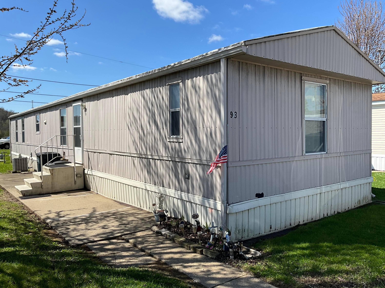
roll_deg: +0.4
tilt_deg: -2.3
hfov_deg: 61.7
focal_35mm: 29
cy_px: 144
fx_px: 323
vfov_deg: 48.2
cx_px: 192
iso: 25
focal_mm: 3
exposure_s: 1/1984
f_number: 1.8
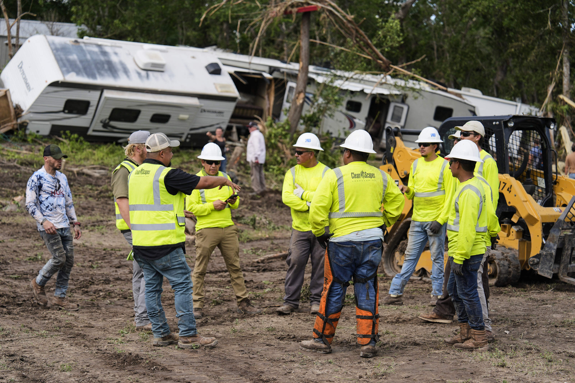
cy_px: 192
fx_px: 1118
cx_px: 288
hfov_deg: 28.8
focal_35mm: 70
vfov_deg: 19.5
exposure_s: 1/3200
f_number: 2.8
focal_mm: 70
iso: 250
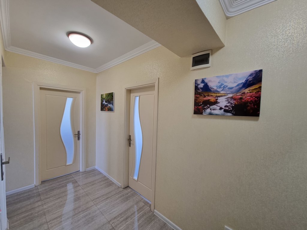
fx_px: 115
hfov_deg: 106.2
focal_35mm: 13
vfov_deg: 89.9
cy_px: 115
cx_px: 154
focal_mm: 2.2
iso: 320
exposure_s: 1/50
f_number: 2.2
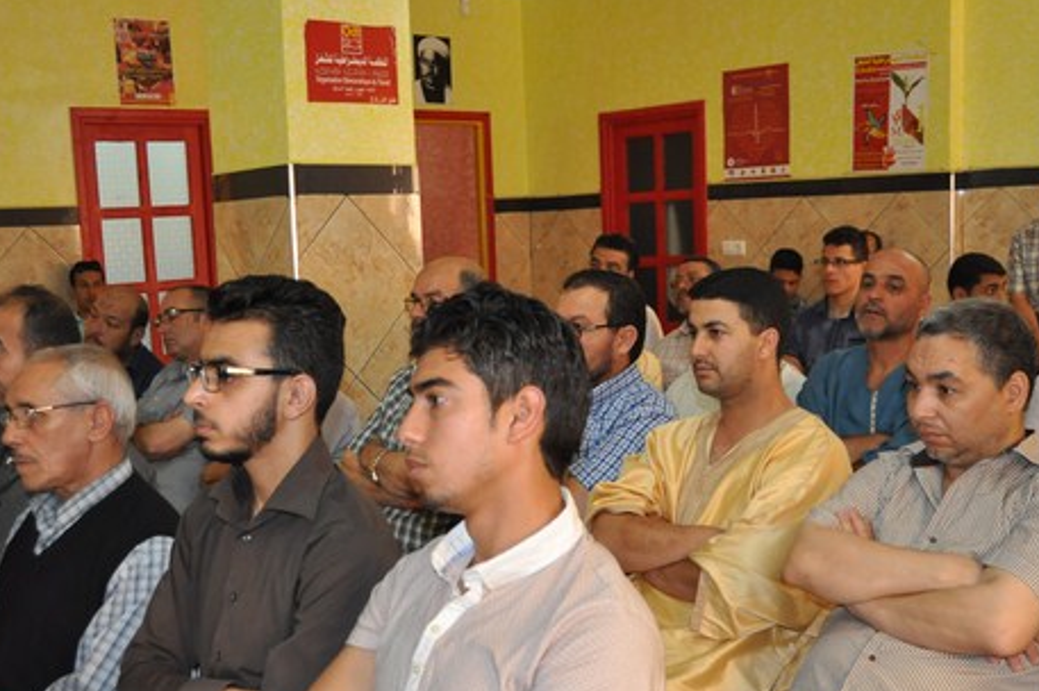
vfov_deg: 31.7
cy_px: 438
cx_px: 484
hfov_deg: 46.4
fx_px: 1211
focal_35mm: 42
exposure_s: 1/60
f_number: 3.5
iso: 800
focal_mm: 20
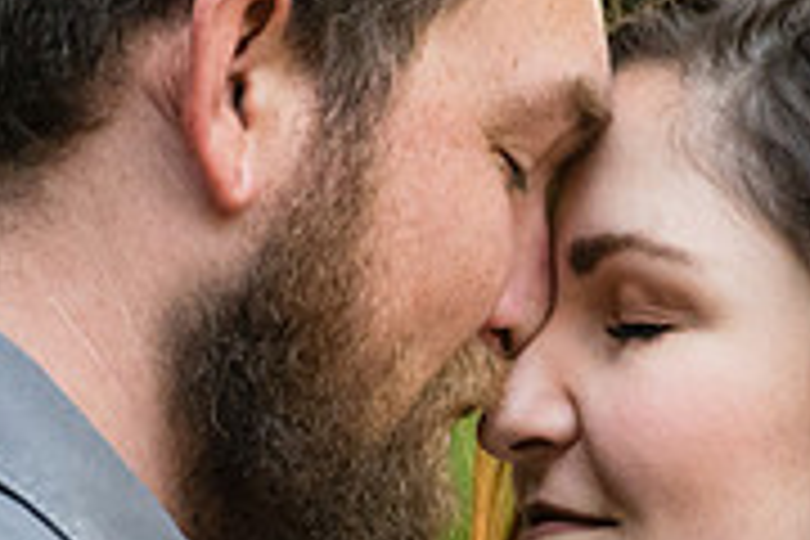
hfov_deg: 1.5
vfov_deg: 1.0
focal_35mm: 1366
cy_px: 412
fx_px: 30733
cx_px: 605
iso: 1600
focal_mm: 280
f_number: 6.3
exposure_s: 1/500
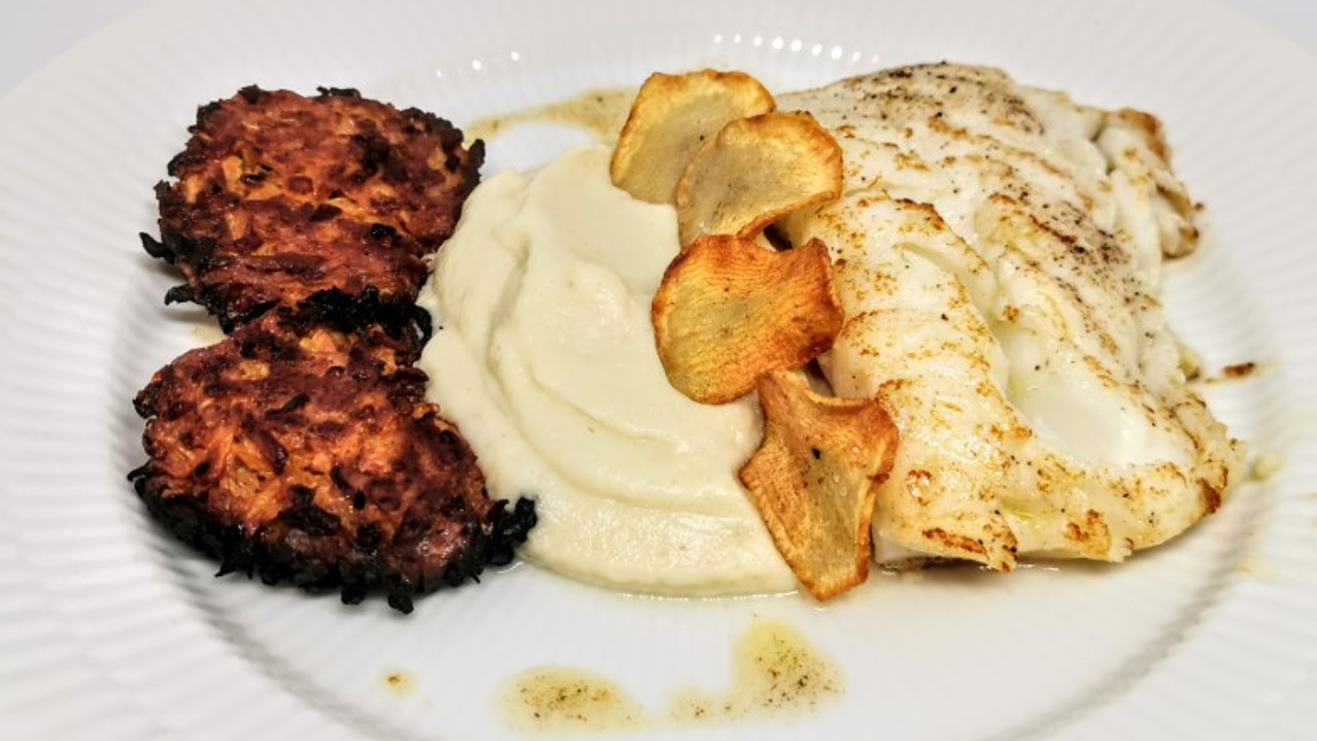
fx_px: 1397
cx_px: 664
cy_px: 341
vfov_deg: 29.7
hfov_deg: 50.5
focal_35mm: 40
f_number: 1.6
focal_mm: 5.56
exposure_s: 1/120
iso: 80
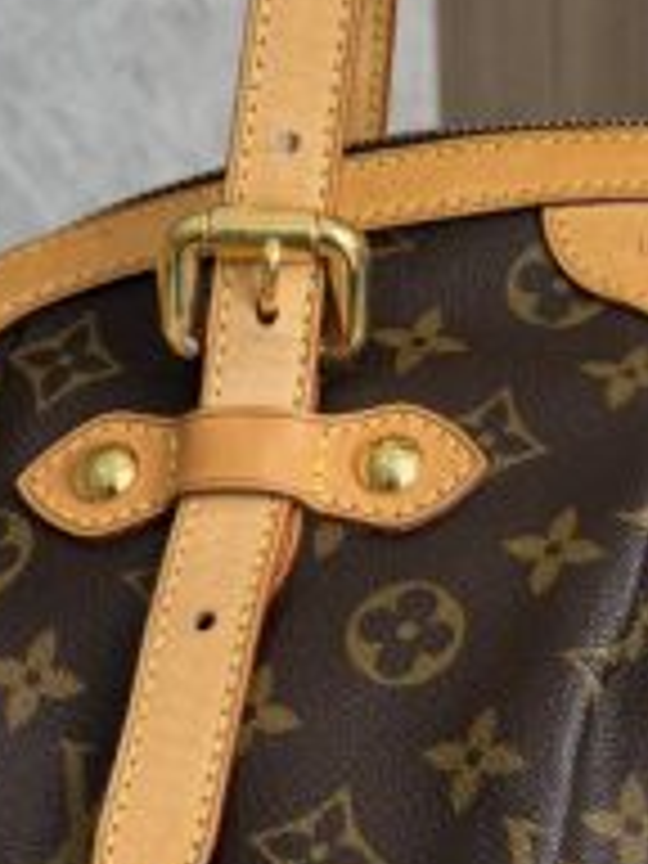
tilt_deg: -14.4
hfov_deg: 14.5
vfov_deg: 19.6
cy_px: 288
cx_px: 706
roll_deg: +0.4
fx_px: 2496
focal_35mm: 100
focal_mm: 6.76
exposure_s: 1/120
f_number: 1.78
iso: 80
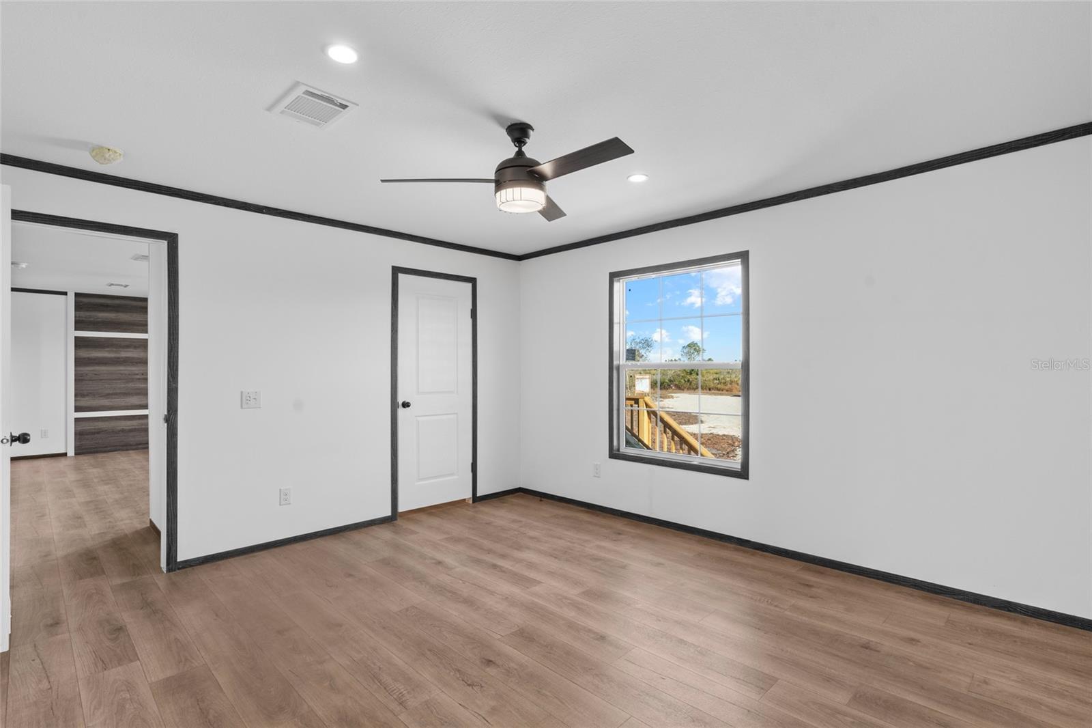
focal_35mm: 16
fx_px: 485
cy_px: 364
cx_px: 546
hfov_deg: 96.7
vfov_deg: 73.7
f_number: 8
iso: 400
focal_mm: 16
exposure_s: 1/5
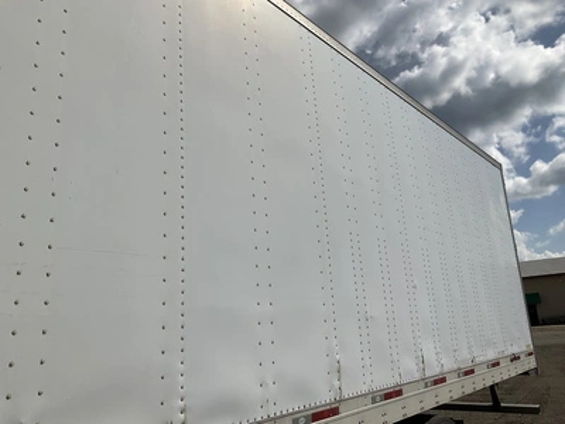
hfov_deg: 61.7
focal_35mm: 29
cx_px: 282
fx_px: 473
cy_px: 212
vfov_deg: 48.2
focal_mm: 3
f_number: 1.8
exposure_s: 1/6536
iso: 25
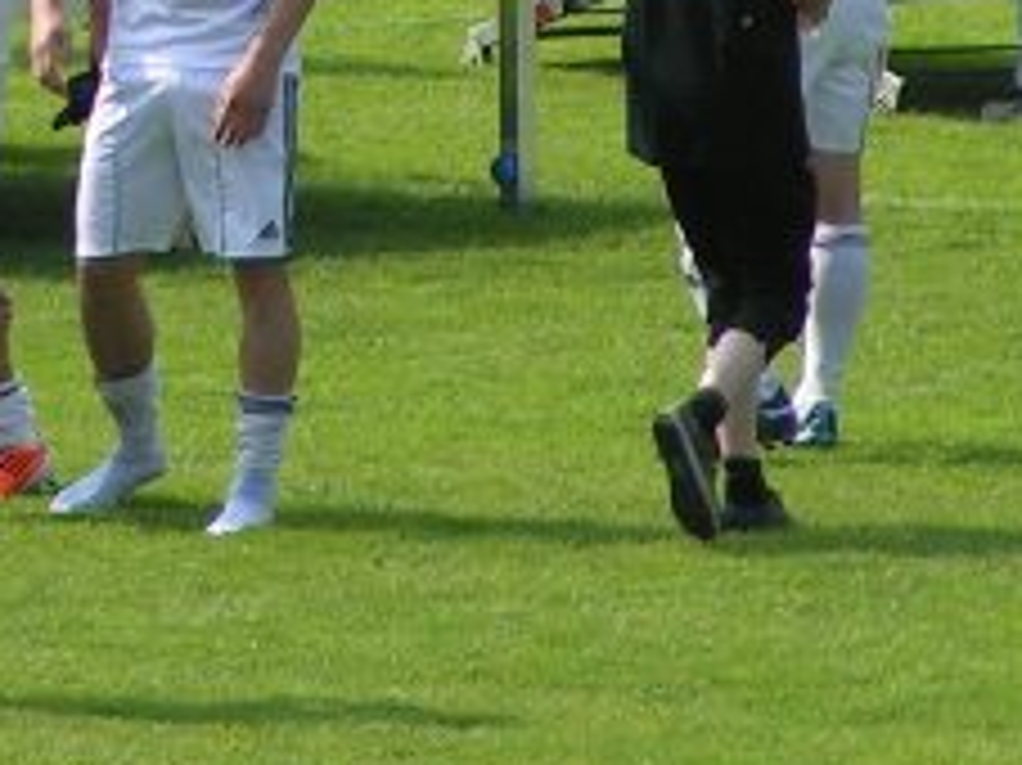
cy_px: -486
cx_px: -153
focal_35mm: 1046
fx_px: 30866
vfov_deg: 1.4
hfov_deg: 1.9
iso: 50
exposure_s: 1/500
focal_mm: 45.4
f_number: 4.5
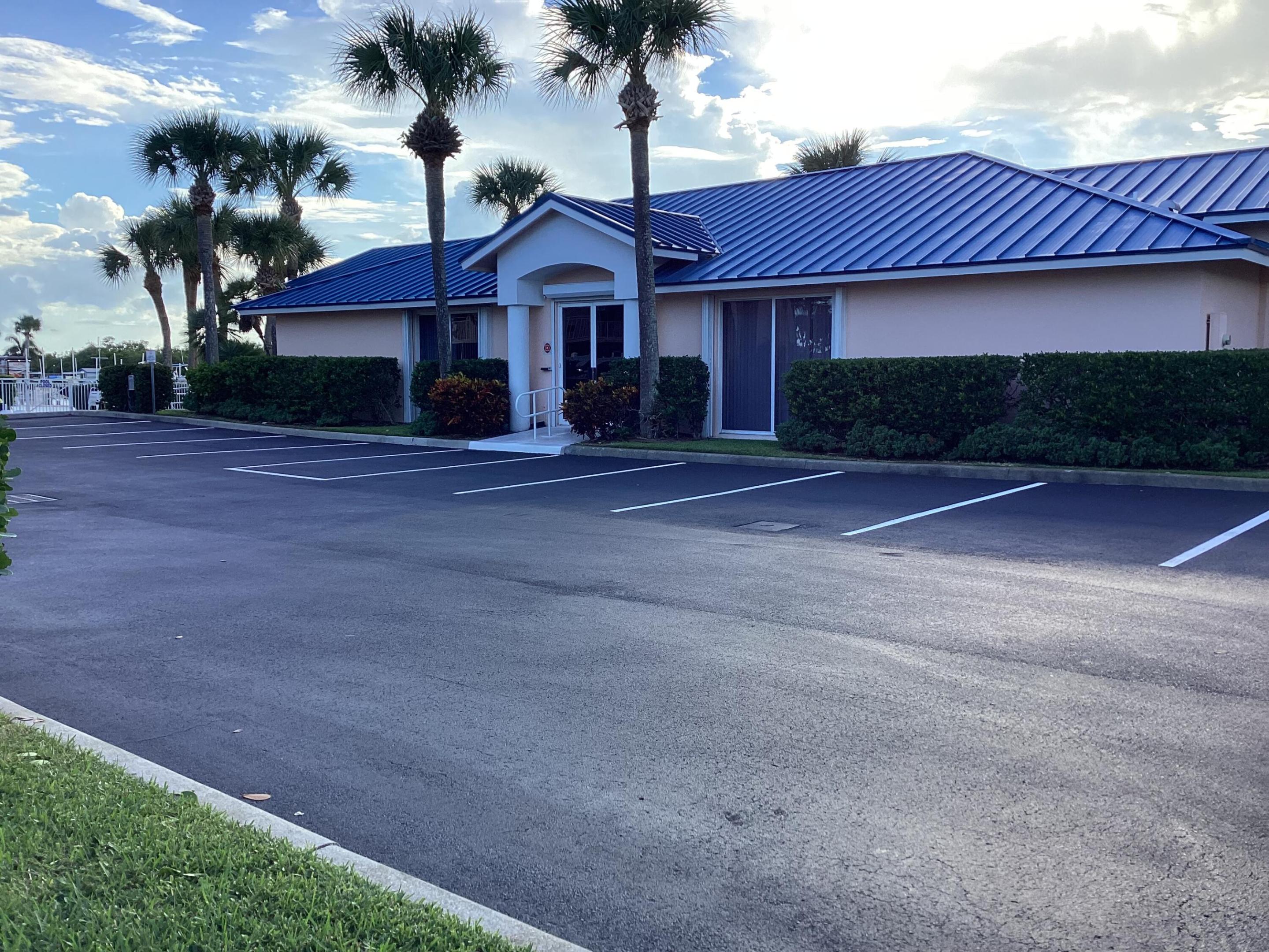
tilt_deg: -3.0
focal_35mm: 31
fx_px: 1136
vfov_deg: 45.4
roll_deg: +2.2
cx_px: 634
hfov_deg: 58.4
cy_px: 476
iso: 25
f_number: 2.4
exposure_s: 1/339
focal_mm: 3.3
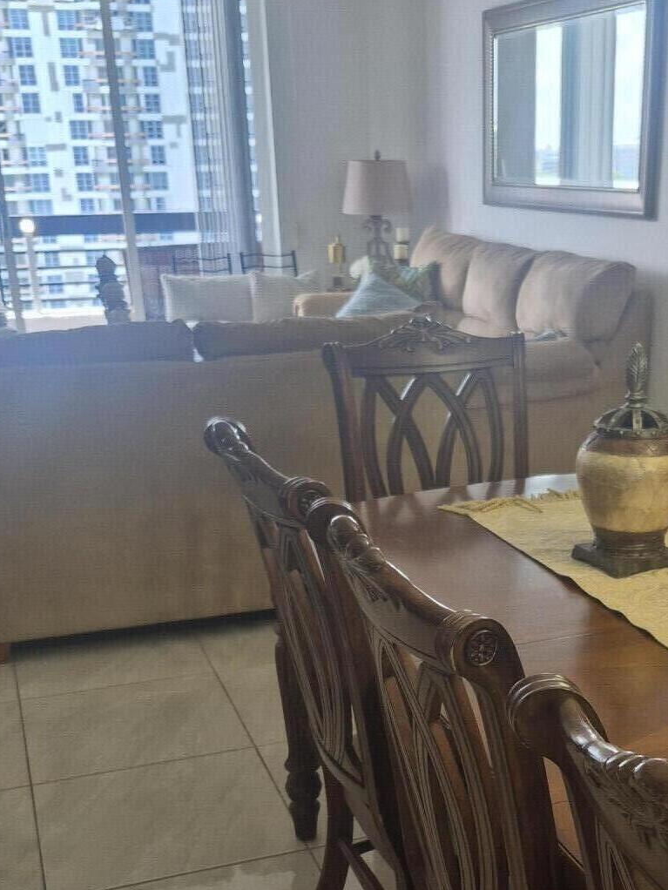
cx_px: 449
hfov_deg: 31.9
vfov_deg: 41.0
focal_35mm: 45
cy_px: 654
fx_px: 1157
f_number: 1.8
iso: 125
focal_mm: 5.4
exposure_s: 1/120
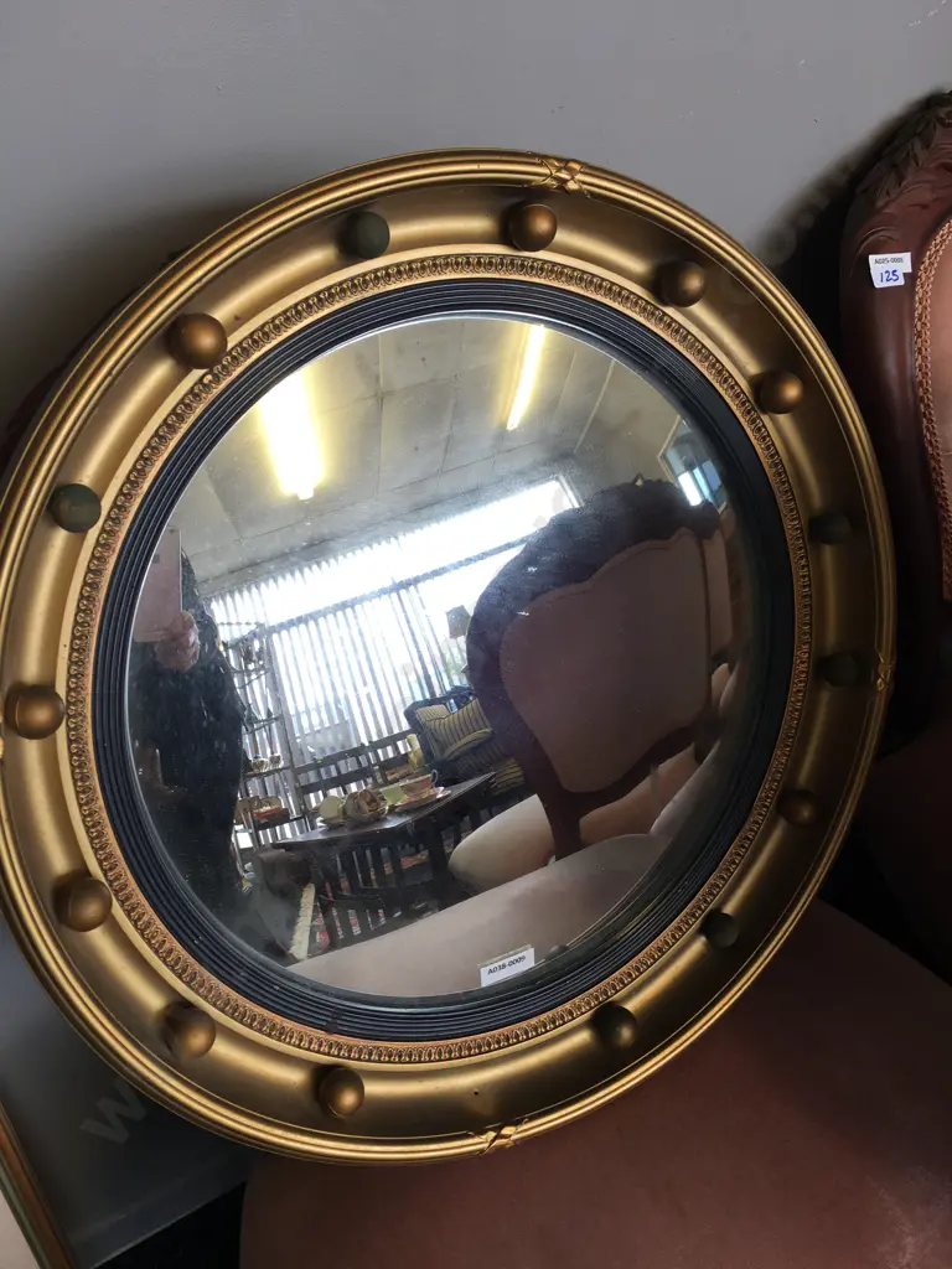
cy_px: 634
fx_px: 1063
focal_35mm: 29
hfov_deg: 48.2
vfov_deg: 61.7
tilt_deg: -37.8
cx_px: 476
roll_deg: -1.4
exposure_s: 1/50
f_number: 2.2
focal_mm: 4.15
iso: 25
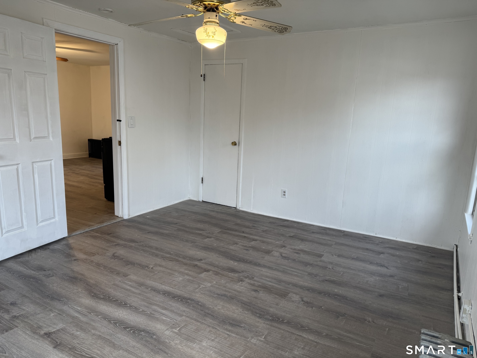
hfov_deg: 71.6
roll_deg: -2.3
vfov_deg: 56.8
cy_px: 179
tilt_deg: -11.2
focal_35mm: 24
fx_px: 331
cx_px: 238
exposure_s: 1/120
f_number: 1.78
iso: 64
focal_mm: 6.76
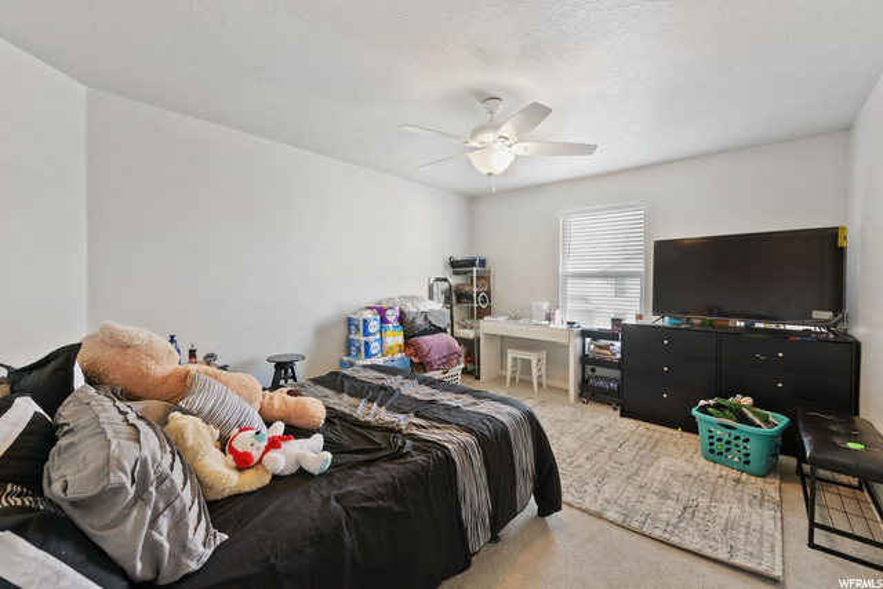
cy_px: 294
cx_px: 442
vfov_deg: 77.4
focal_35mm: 15
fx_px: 368
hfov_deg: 100.4
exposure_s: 1.3
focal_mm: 15
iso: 200
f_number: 8
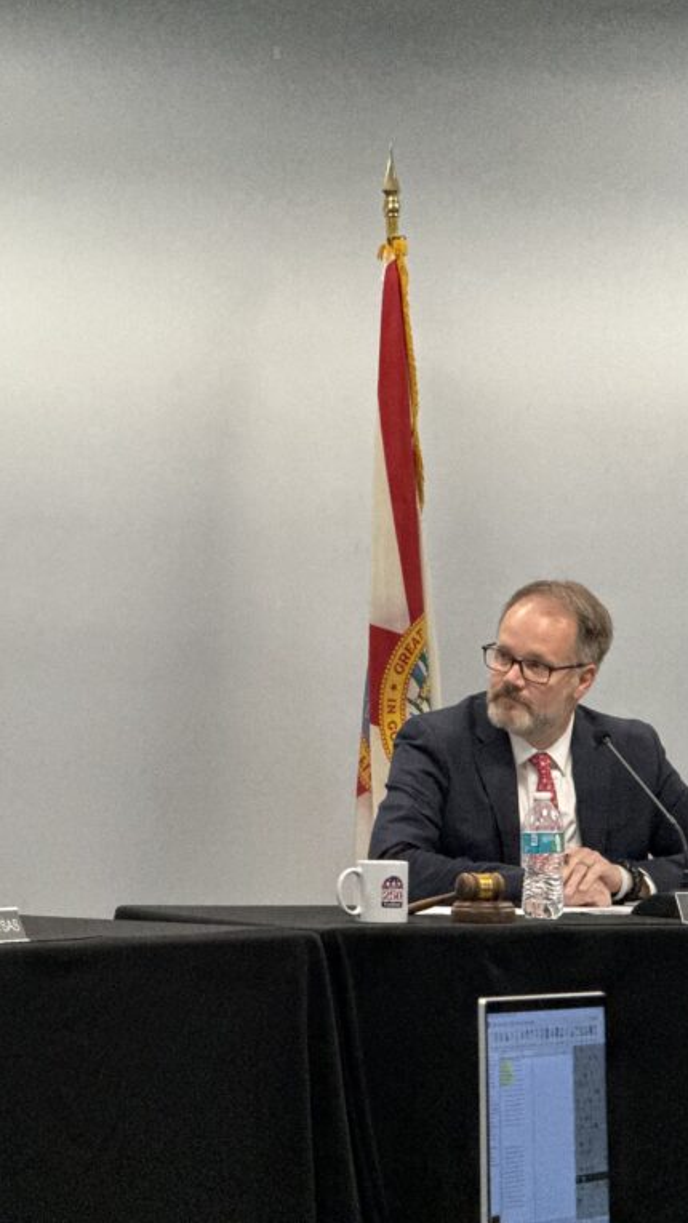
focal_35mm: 175
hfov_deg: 6.9
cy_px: 611
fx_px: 5679
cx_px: -13
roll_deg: -0.6
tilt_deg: -0.1
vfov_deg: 12.3
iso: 500
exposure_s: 1/54
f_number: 2.8
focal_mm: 15.66
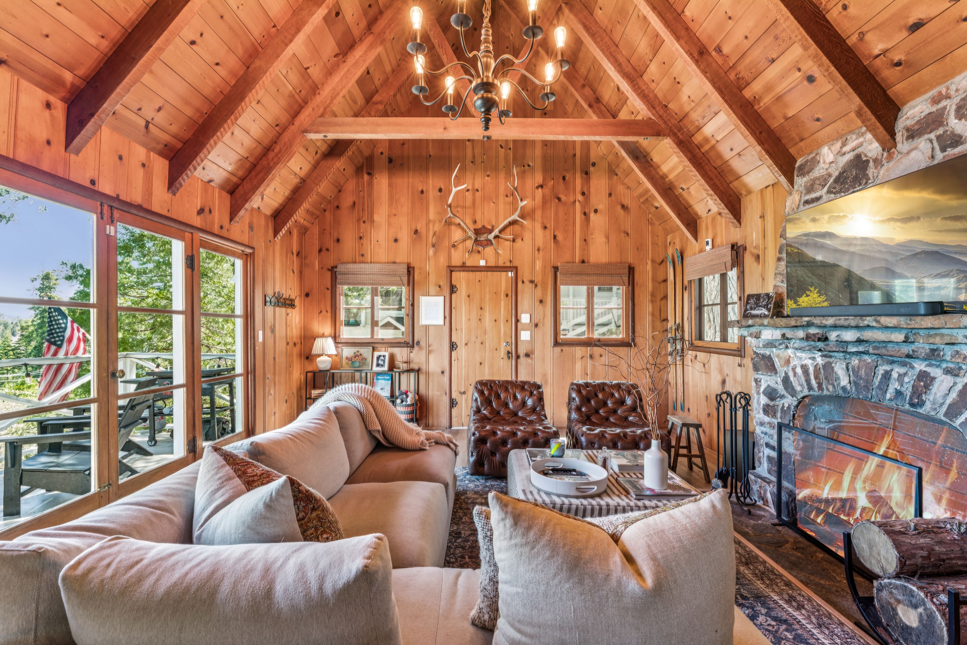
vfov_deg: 73.4
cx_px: 484
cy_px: 322
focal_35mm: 16
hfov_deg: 96.4
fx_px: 432
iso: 100
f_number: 13
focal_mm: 16.1
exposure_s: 1/1.25
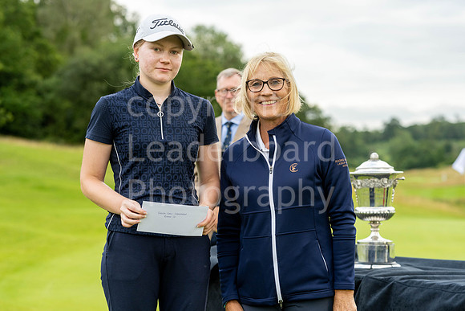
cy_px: 168
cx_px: 251
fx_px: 1184
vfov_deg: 14.9
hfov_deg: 22.2
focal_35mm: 92
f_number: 4
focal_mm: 85
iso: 400
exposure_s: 1/500
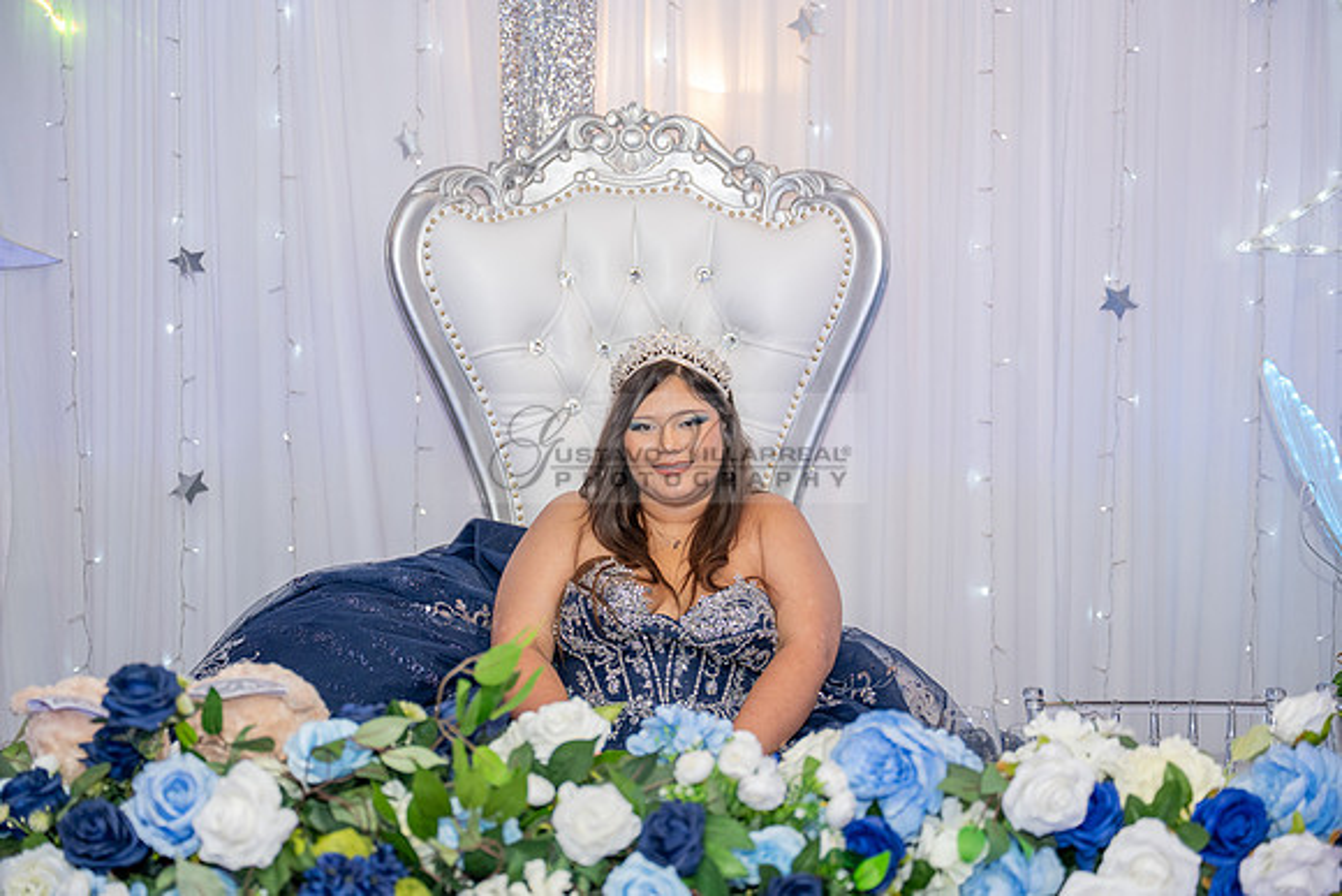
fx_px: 2125
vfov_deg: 23.8
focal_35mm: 57
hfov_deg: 35.0
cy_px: 448
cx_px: 671
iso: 1000
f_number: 2.8
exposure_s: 1/200
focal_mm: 57
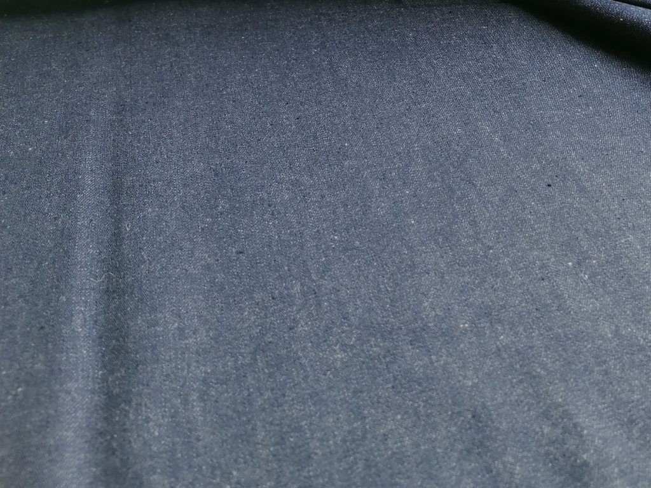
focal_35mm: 27
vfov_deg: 51.4
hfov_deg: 65.3
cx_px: 326
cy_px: 244
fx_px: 508
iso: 80
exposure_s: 1/50
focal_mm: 4.75
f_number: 1.8
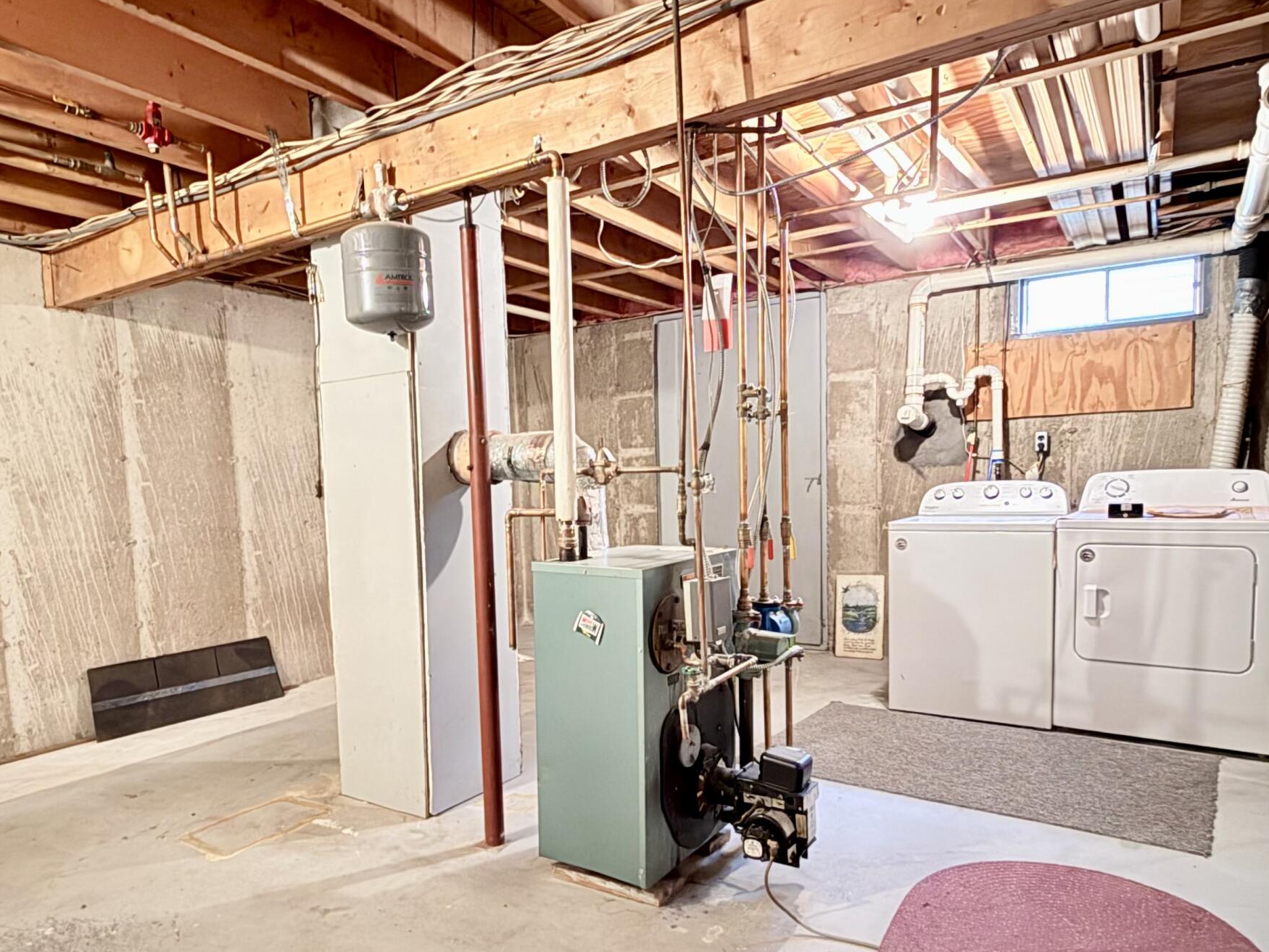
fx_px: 880
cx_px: 564
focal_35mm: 24
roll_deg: +2.2
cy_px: 554
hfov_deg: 71.4
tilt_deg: -4.4
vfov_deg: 56.5
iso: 1250
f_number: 2.2
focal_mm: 2.22
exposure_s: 1/12
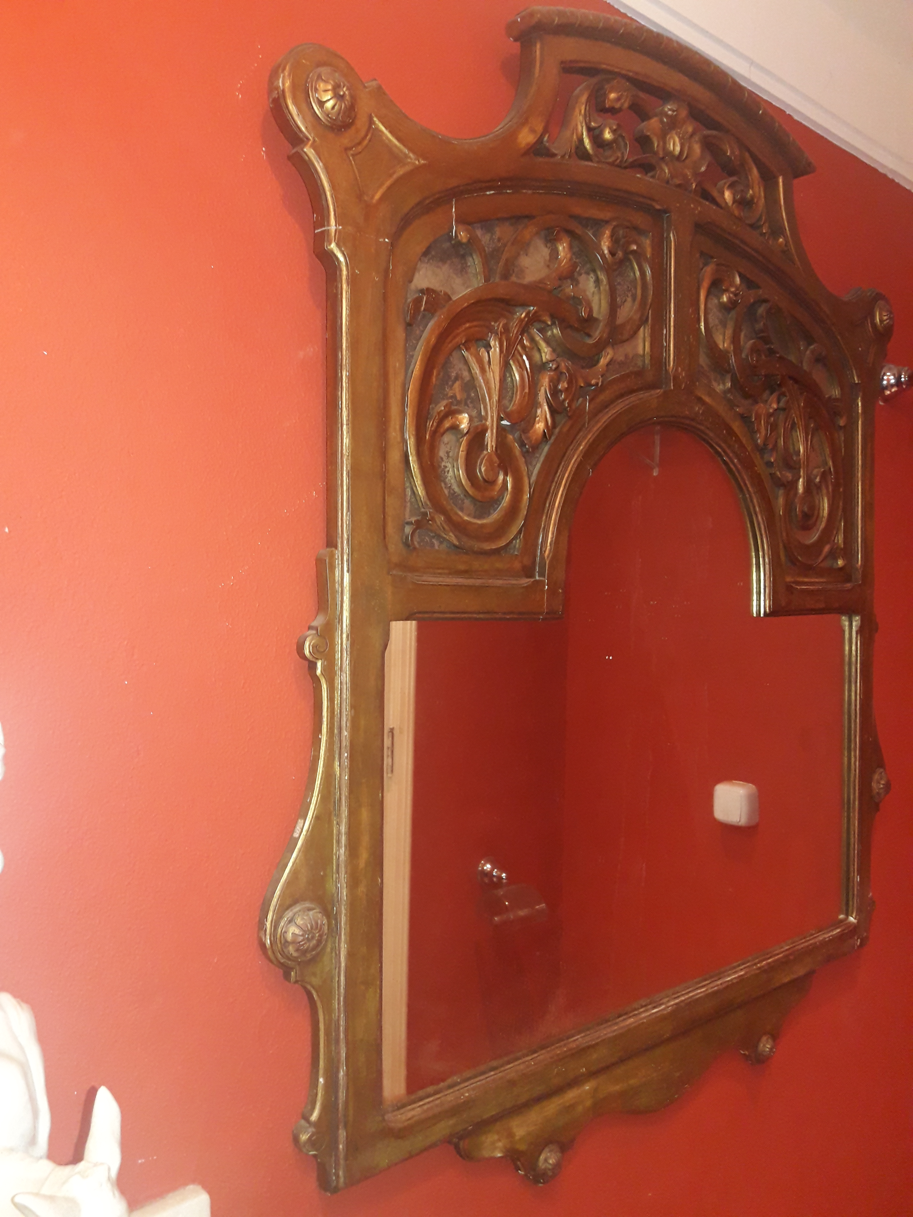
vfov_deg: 63.4
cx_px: 456
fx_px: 985
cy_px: 608
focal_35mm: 28
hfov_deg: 49.7
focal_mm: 3.7
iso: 200
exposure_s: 1/30
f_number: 1.9
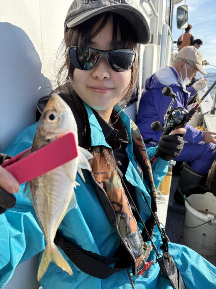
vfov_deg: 67.3
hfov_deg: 53.1
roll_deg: -1.1
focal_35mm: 26
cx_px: 108
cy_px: 144
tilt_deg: -18.3
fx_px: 216
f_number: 1.6
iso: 50
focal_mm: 5.96
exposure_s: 1/973
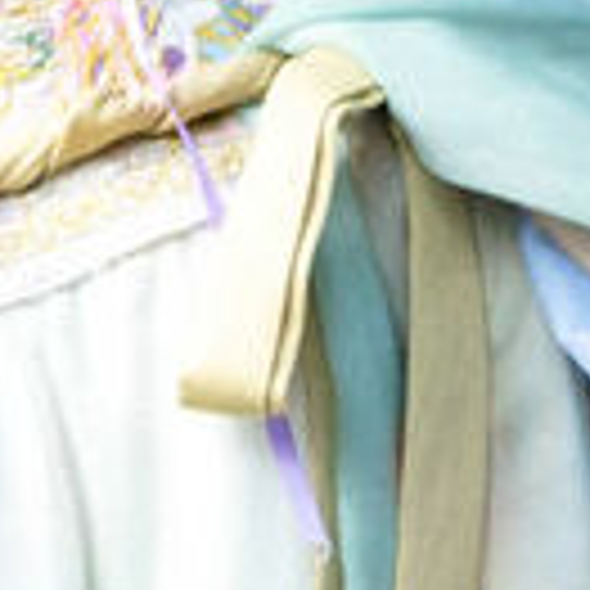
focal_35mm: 978
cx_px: -23
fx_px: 18859
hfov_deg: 1.8
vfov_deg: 1.8
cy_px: 626
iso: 800
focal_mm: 96
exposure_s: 1/125
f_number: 4
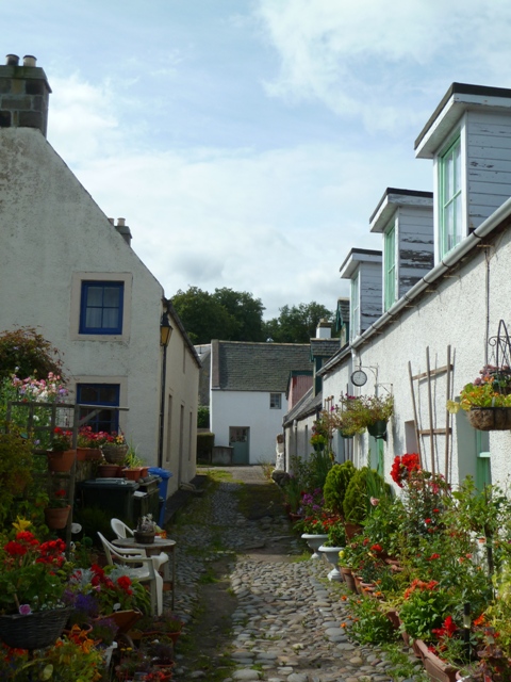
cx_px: 256
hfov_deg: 34.3
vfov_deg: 44.8
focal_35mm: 42
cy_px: 341
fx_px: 827
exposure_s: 1/800
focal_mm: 6.9
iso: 80
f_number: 3.7
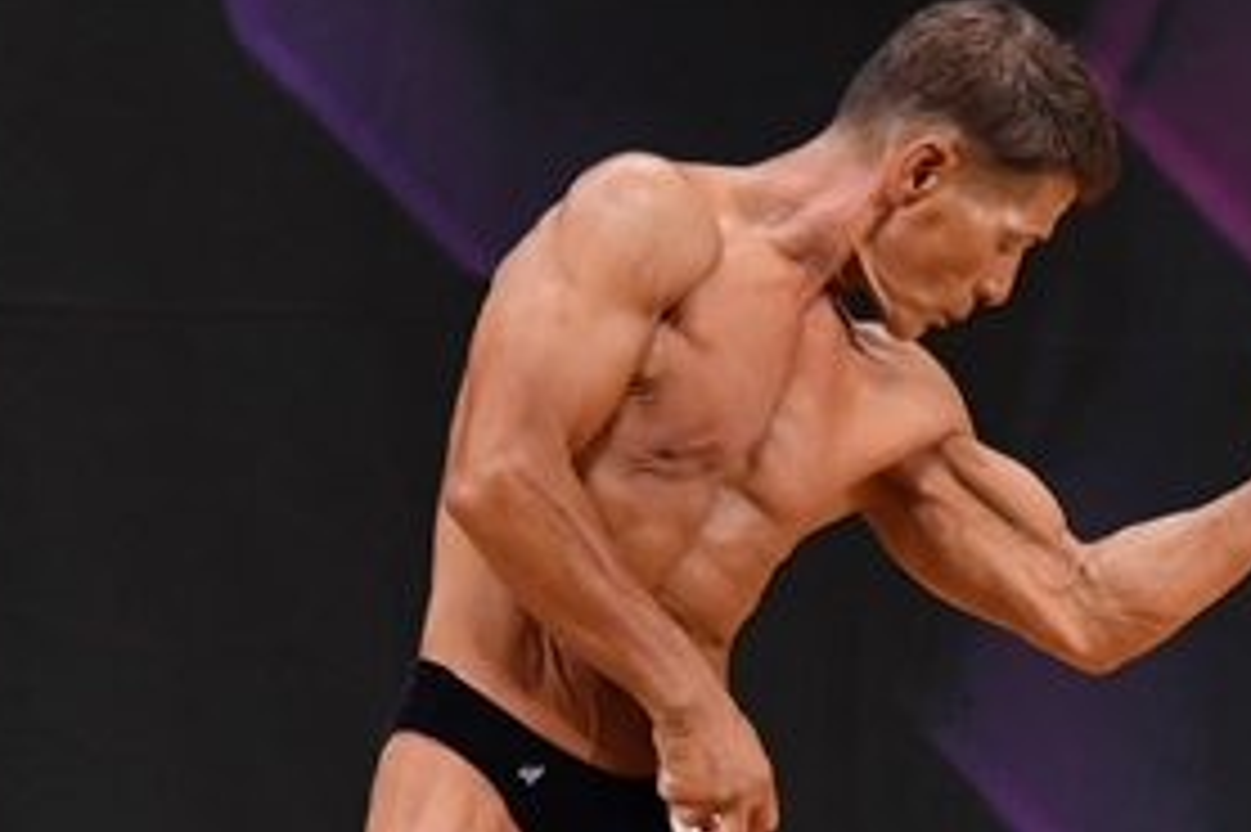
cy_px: 845
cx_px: 956
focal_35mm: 795
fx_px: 27609
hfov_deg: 2.6
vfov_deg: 1.7
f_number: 5.6
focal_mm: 190
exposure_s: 1/400
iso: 3200
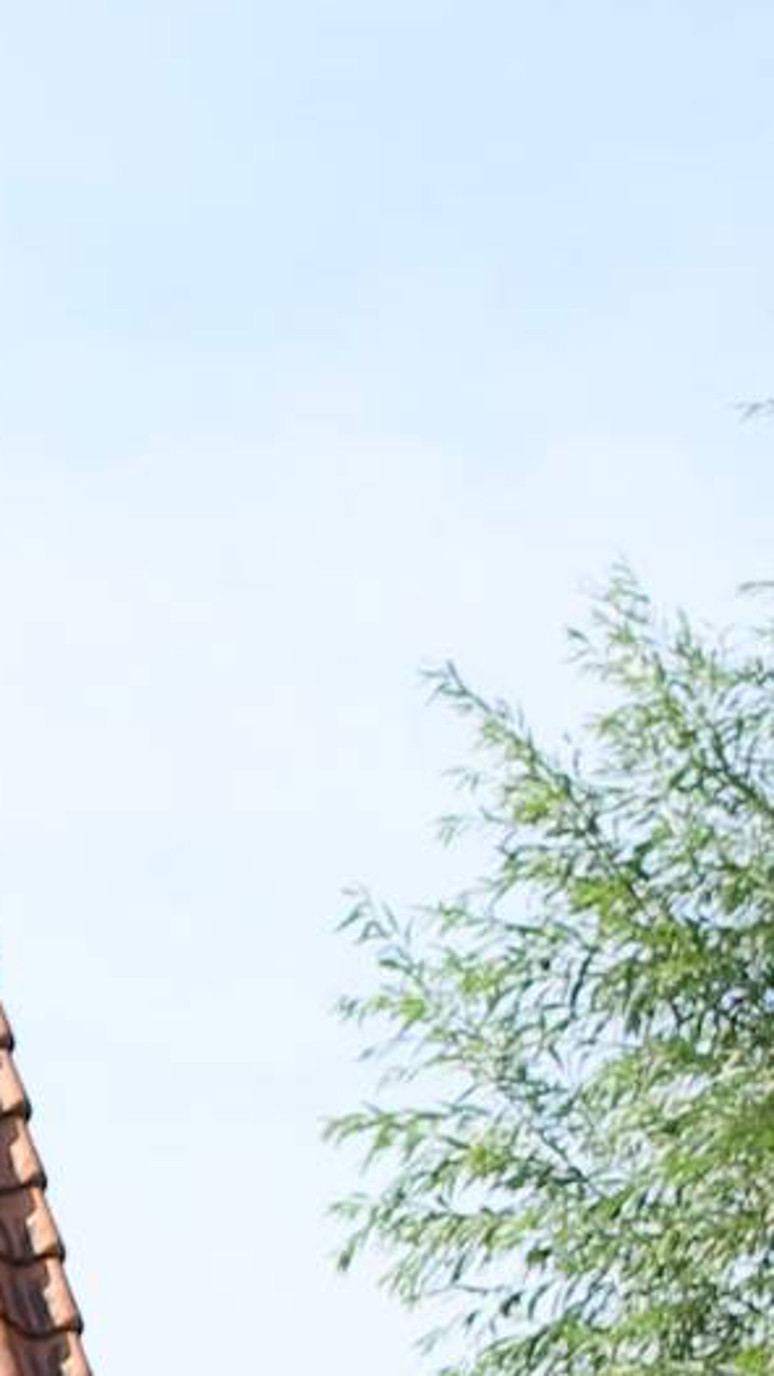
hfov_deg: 4.3
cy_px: 1955
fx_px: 9666
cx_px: -1985
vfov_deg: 8.0
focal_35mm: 265
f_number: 3.5
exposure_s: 1/800
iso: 160
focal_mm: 35
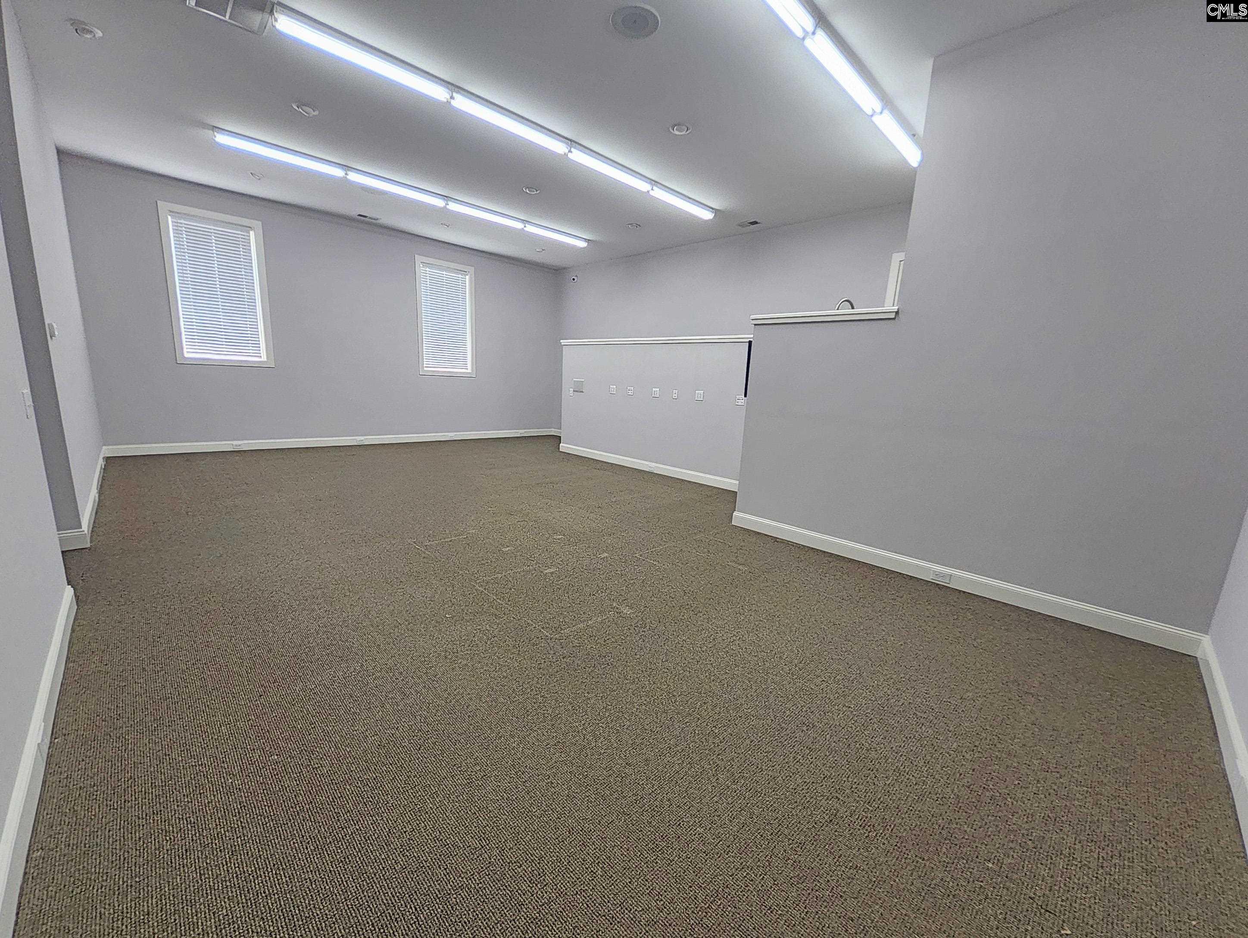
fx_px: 469
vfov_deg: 90.0
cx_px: 624
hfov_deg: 106.1
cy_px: 469
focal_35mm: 13
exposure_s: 1/60
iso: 125
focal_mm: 1.13
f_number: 2.2
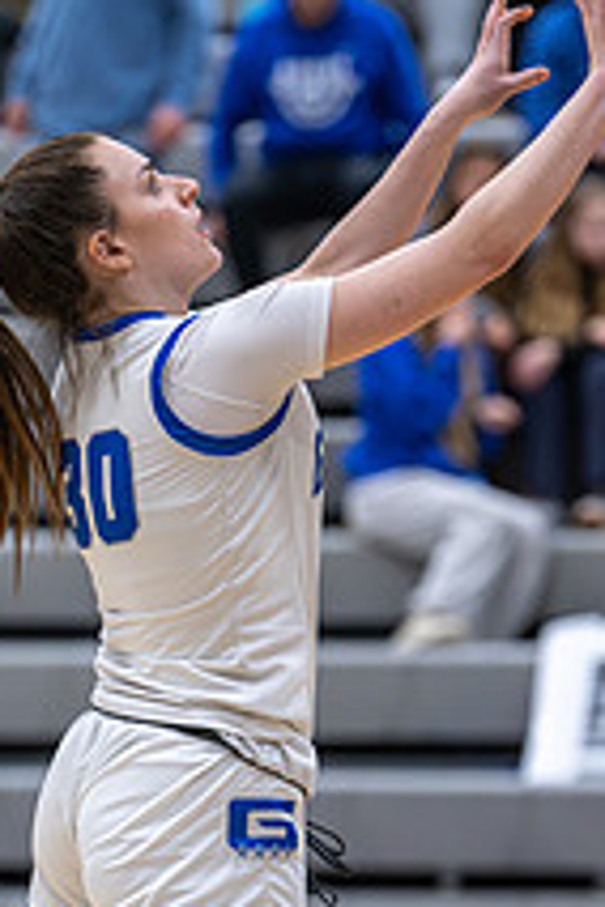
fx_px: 8242
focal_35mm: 327
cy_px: 737
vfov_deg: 6.3
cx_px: 234
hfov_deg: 4.2
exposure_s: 1/1000
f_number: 2.8
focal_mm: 155
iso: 6400
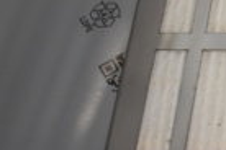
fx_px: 1037
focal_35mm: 165
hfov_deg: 11.0
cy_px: 4
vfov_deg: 8.3
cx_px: 498
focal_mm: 25
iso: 220
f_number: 4
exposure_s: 1/40
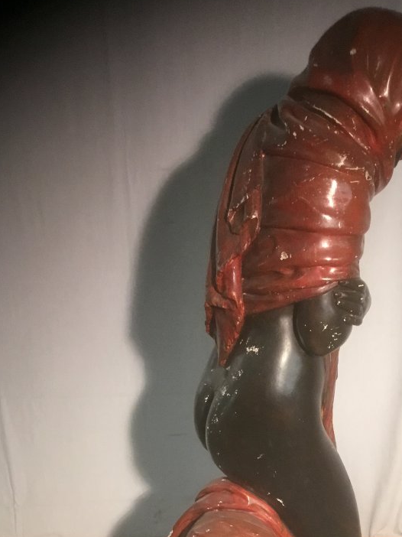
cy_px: 448
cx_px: 280
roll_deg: +1.4
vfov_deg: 34.8
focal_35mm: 53
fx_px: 821
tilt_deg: -22.6
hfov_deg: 27.3
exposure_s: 1/33
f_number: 2.4
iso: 125
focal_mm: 3.3
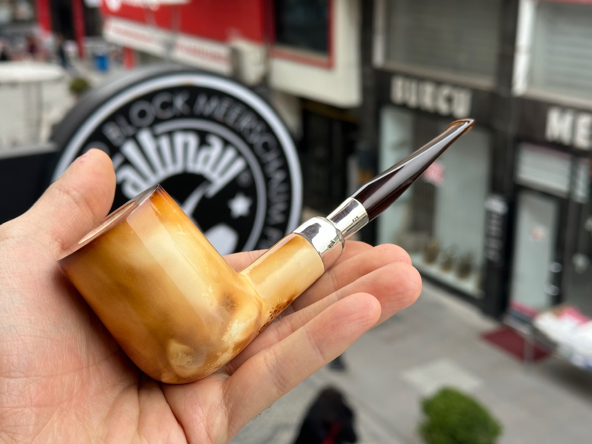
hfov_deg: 39.7
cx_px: 296
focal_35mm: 48
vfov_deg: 30.3
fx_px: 821
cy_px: 222
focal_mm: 6.86
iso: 64
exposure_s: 1/538
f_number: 1.78
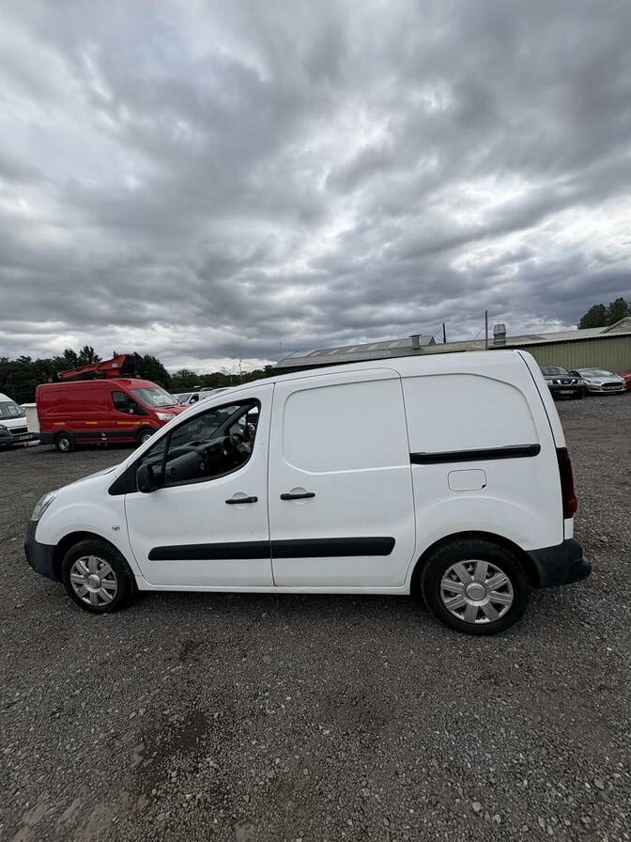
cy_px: 421
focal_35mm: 14
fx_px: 340
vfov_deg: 102.1
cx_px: 316
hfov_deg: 85.7
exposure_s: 1/1880
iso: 50
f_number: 2.2
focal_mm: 2.22
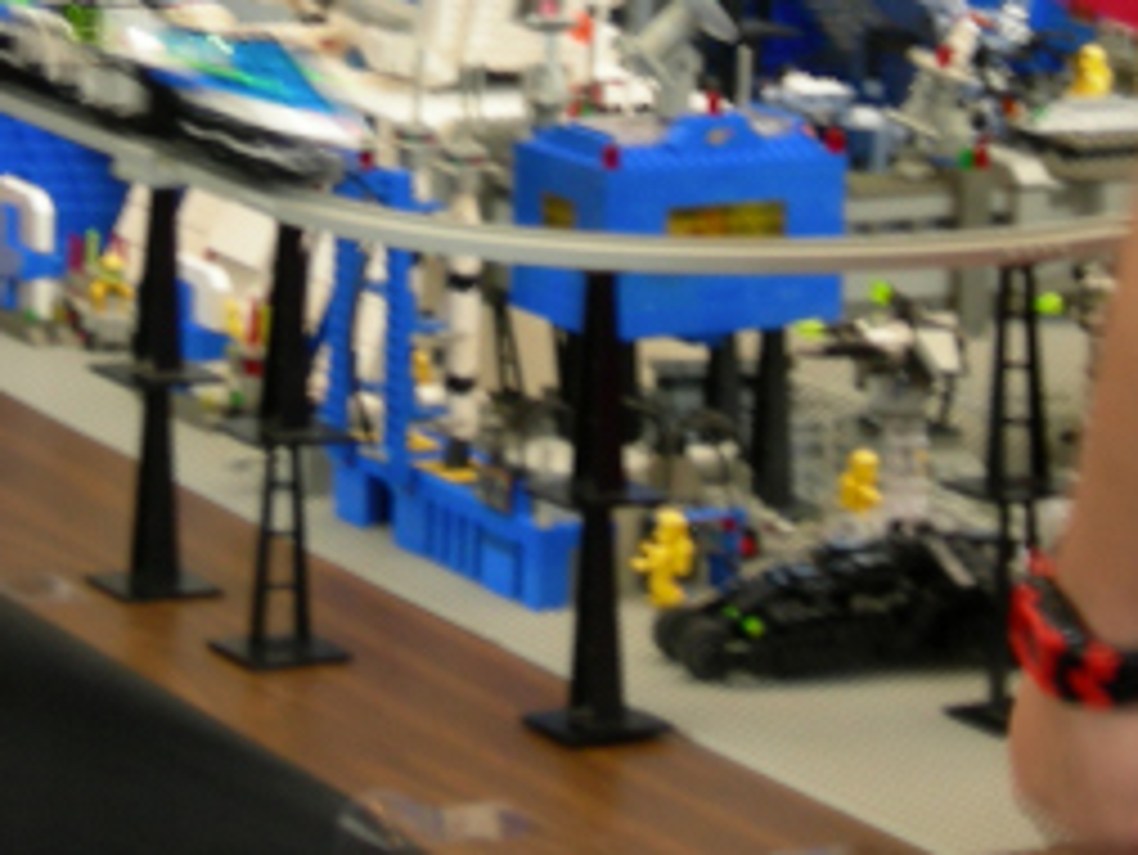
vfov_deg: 7.9
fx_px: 6151
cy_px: -126
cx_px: 553
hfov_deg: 10.6
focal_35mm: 187
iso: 107
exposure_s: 1/3.9
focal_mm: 15.5
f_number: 3.8
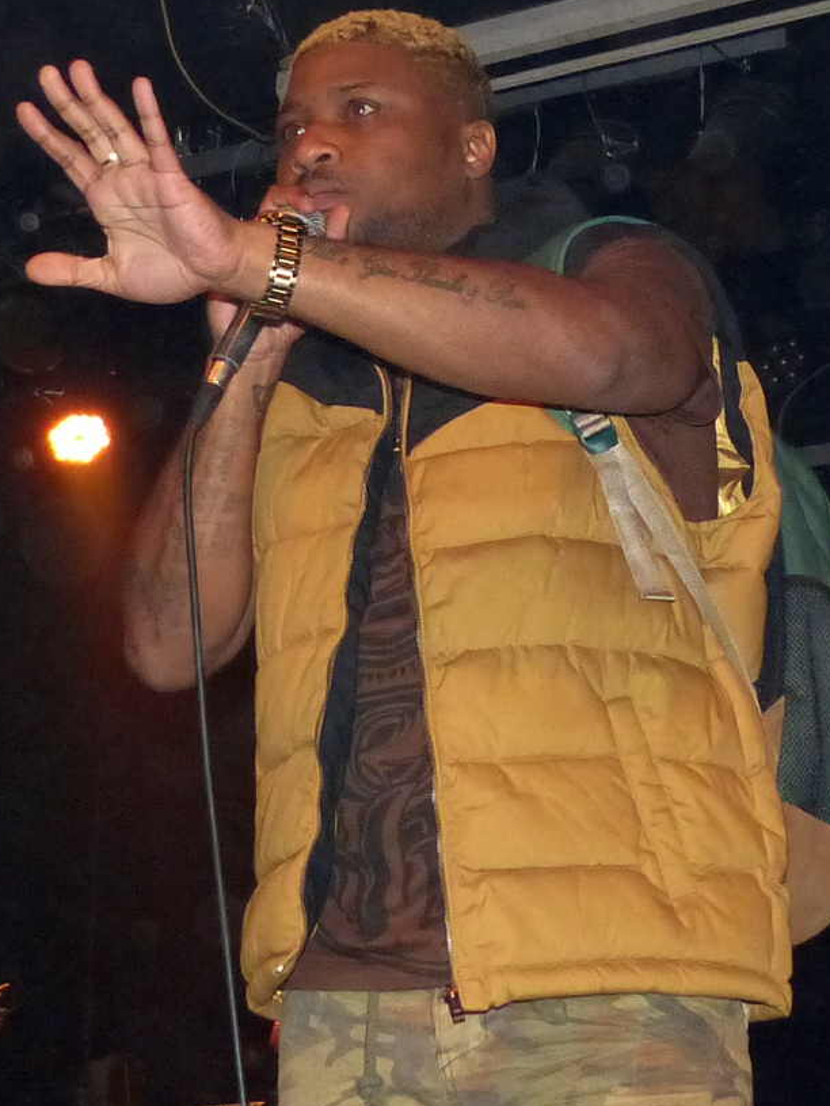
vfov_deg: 48.9
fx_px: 1215
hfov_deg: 37.7
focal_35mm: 38
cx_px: 380
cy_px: 511
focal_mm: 5.6
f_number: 2.8
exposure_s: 1/60
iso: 400
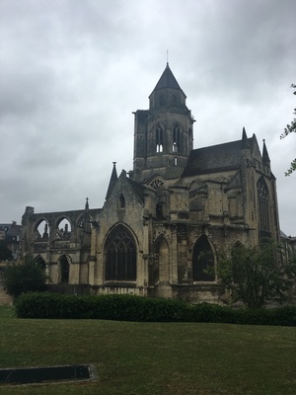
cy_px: 198
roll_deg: +0.8
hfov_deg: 48.2
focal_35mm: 29
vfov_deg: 61.7
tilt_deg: +13.5
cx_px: 148
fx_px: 331
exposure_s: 1/746
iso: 25
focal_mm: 4.15
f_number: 2.2
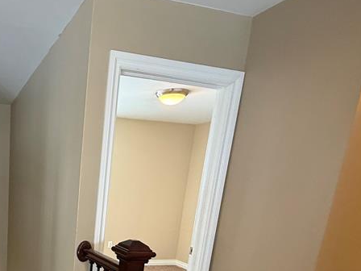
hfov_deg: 50.7
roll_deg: -2.2
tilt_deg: -13.6
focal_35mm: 32
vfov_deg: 39.4
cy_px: 266
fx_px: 334
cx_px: 40
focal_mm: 2.22
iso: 400
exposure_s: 1/60
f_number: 2.2
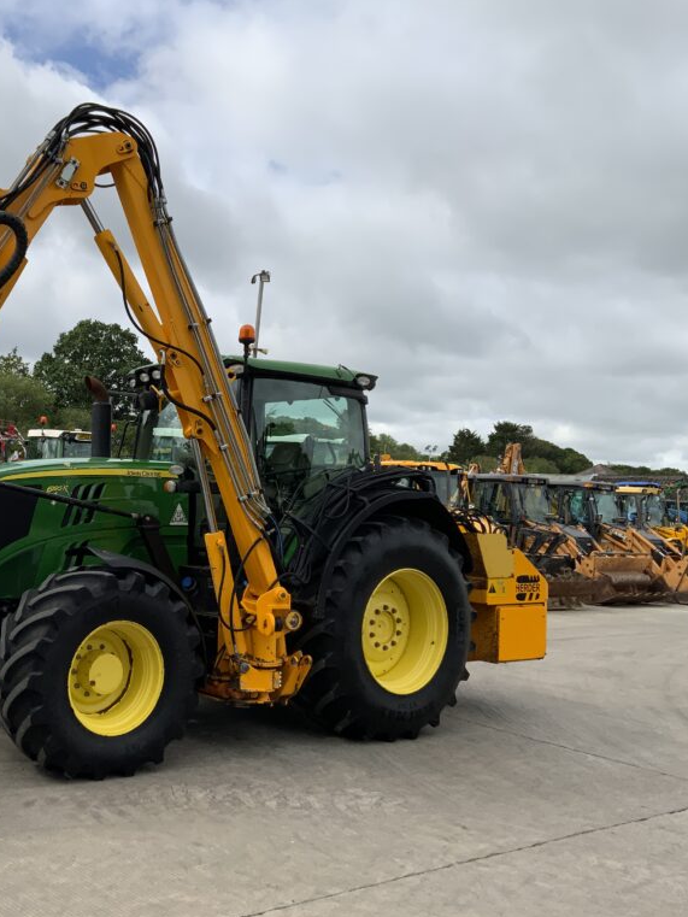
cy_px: 458
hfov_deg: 35.9
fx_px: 1033
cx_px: 159
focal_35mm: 39
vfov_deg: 47.9
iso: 20
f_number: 1.8
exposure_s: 1/2538
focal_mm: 3
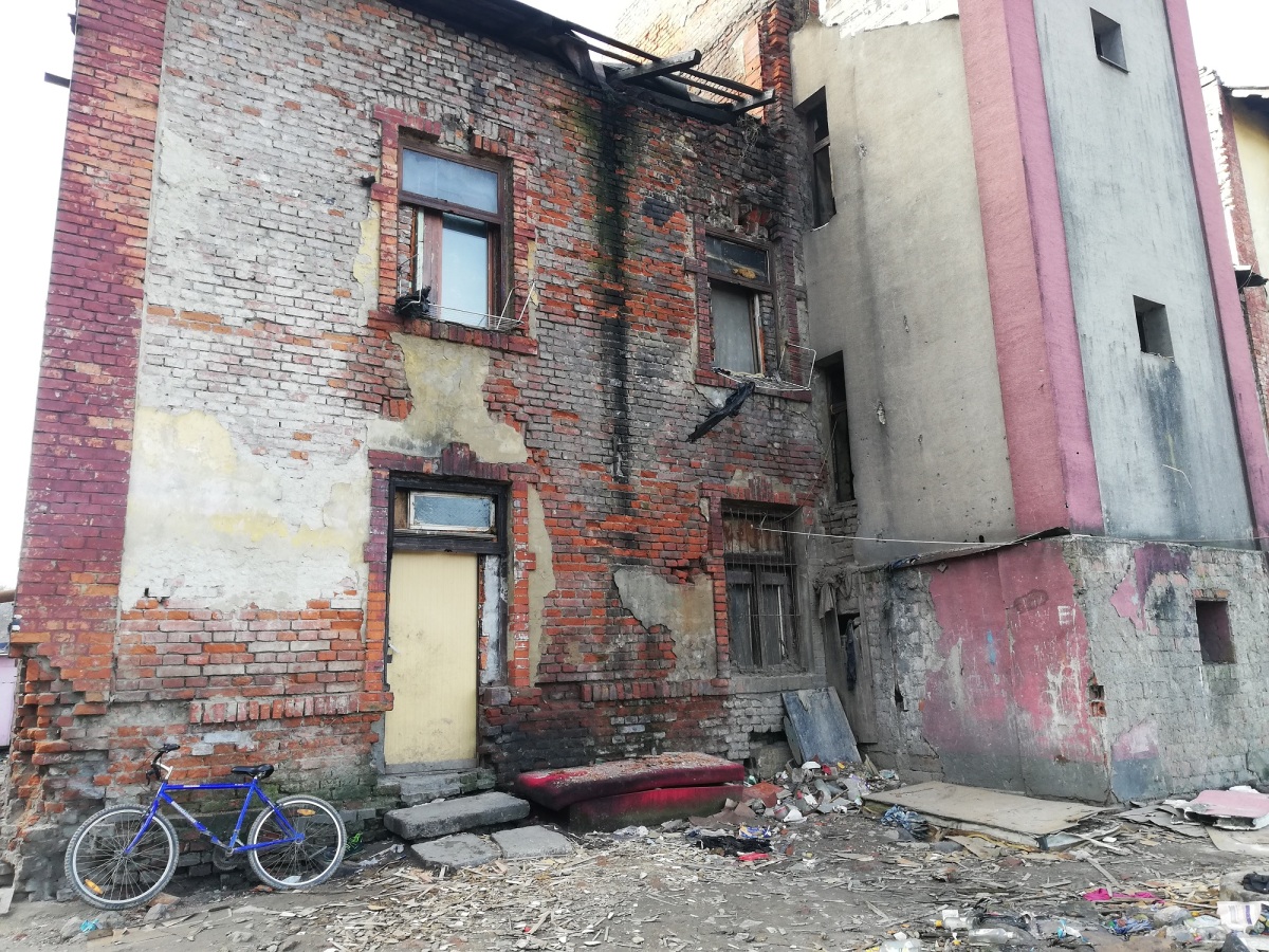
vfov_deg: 53.1
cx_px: 634
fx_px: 953
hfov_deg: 67.3
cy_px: 476
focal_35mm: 26
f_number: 2.2
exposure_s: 1/100
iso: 50
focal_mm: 3.81
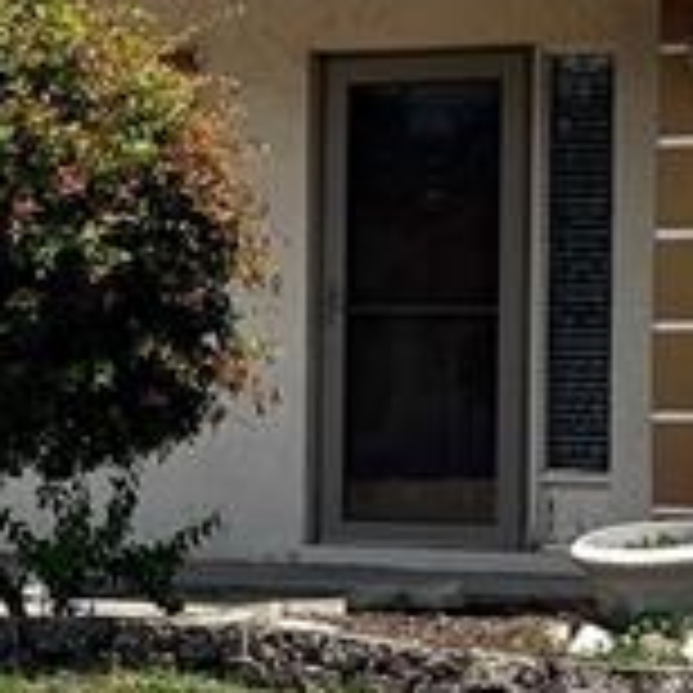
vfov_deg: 11.4
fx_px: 3465
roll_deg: -0.5
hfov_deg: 11.4
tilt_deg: +0.0
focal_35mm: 153
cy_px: 432
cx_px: 356
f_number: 1.5
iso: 50
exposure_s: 1/4630
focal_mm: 5.7
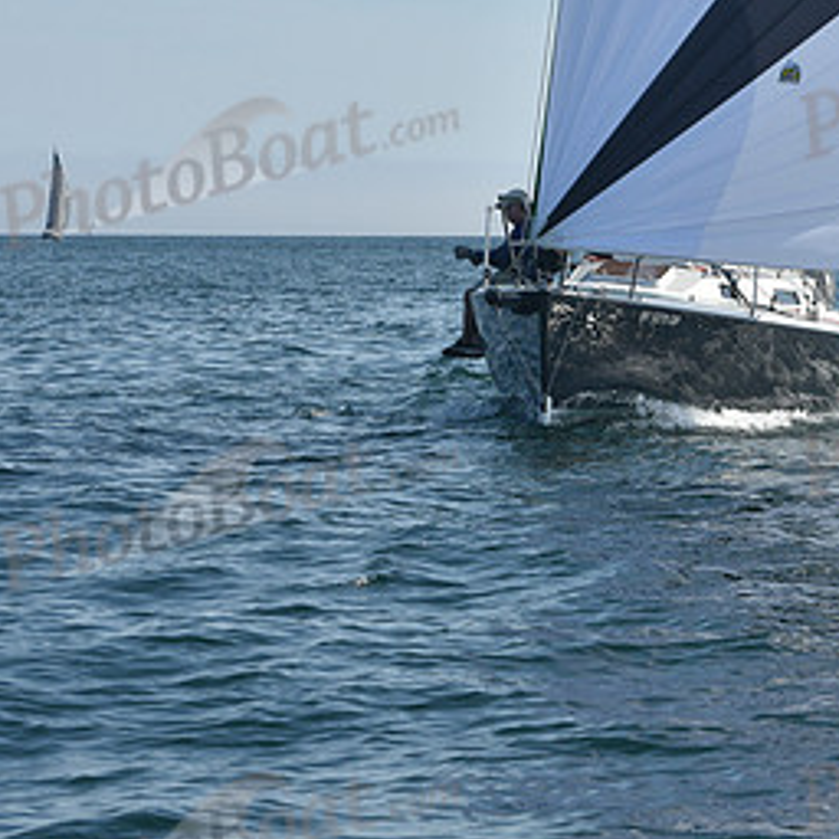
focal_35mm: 183
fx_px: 5018
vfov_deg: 9.6
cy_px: 290
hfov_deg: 9.5
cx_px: 633
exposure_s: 1/1250
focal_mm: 95
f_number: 10
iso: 320
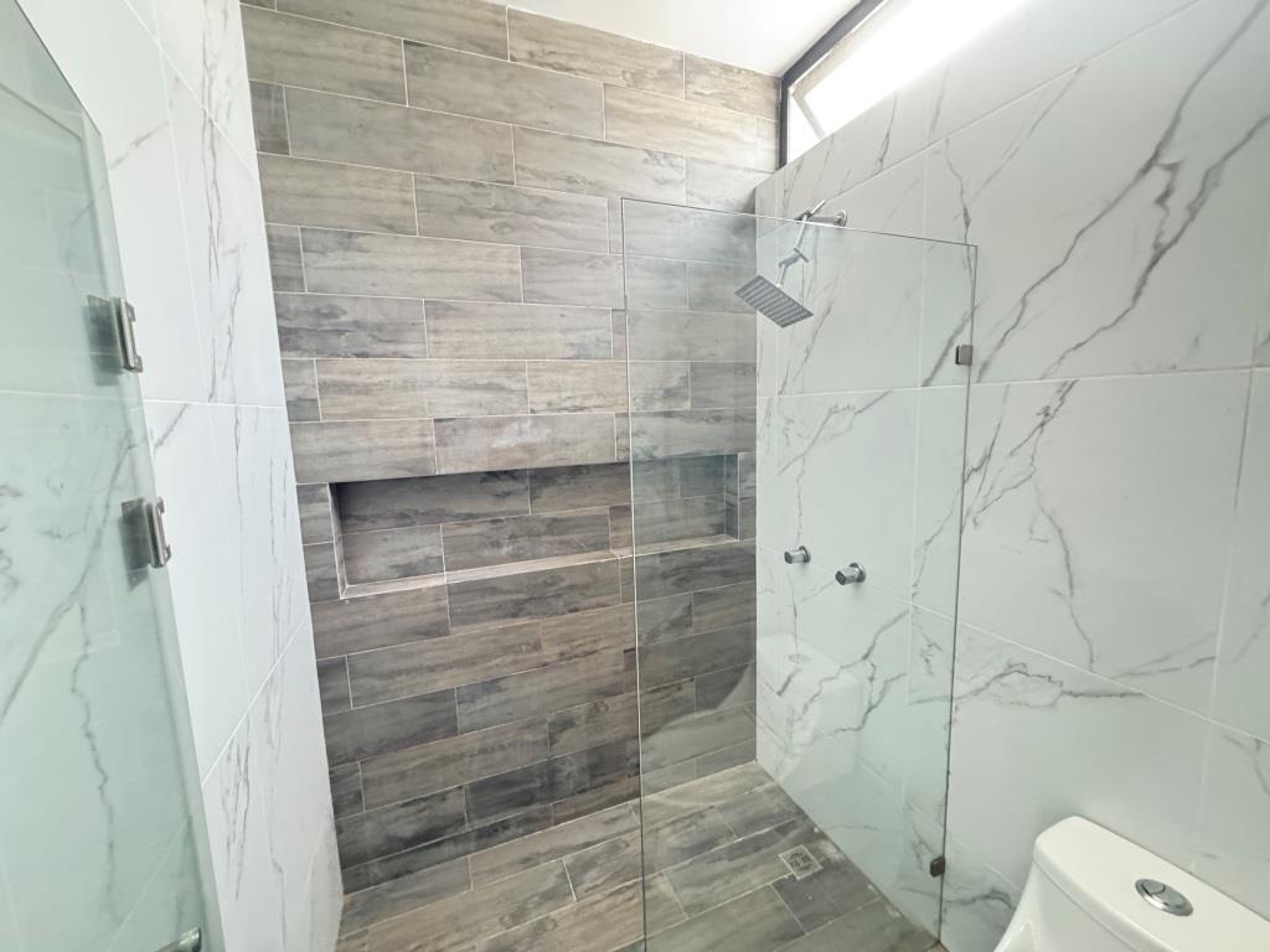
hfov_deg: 102.1
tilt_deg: -6.7
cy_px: 476
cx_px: 635
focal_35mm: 14
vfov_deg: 85.7
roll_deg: +2.7
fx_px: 514
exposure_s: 1/60
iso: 1250
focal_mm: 2.22
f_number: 2.2
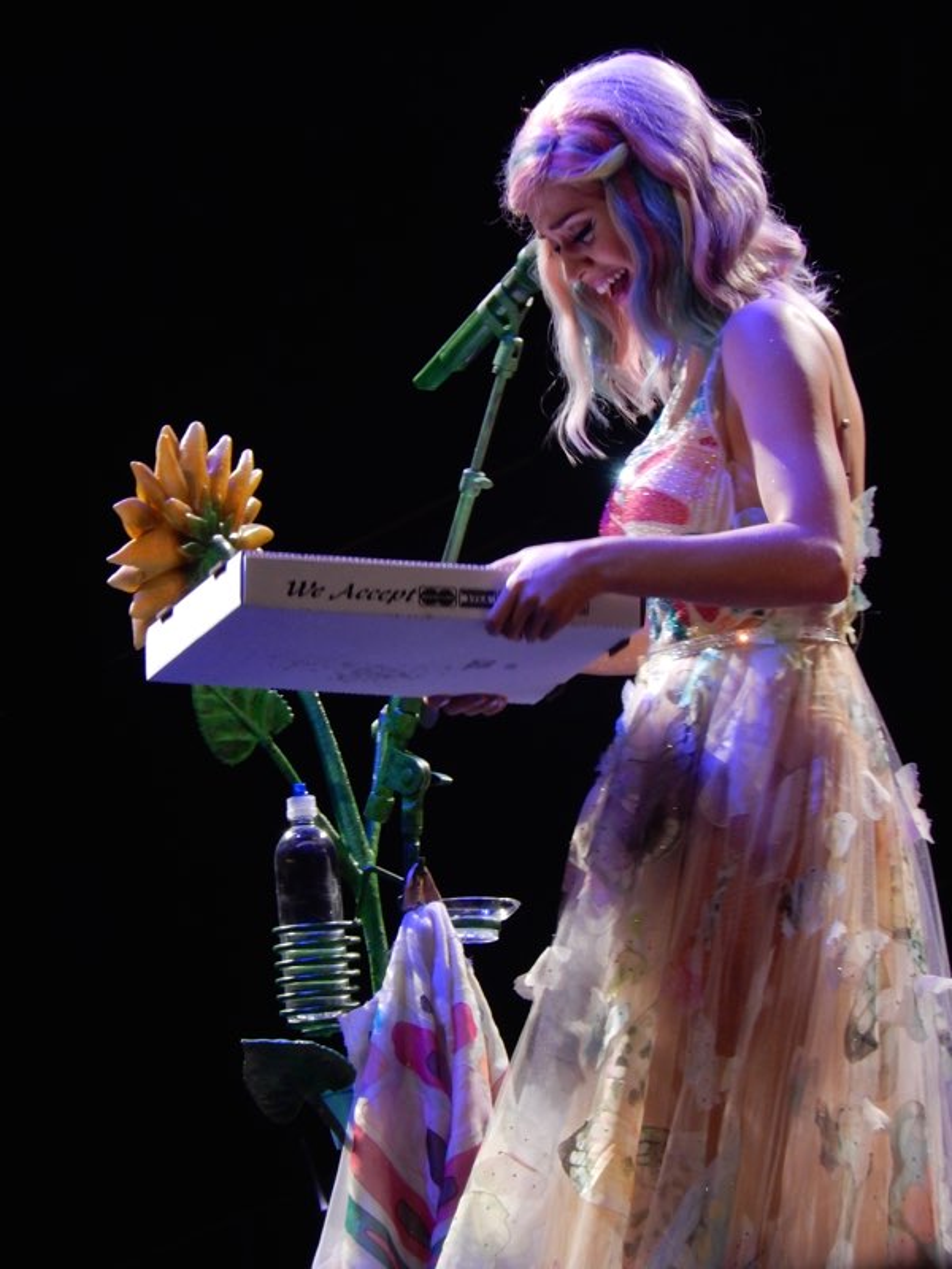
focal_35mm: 267
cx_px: 476
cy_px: 634
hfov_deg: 5.6
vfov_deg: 7.4
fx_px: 9791
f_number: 5.9
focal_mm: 47.8
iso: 400
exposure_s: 1/40
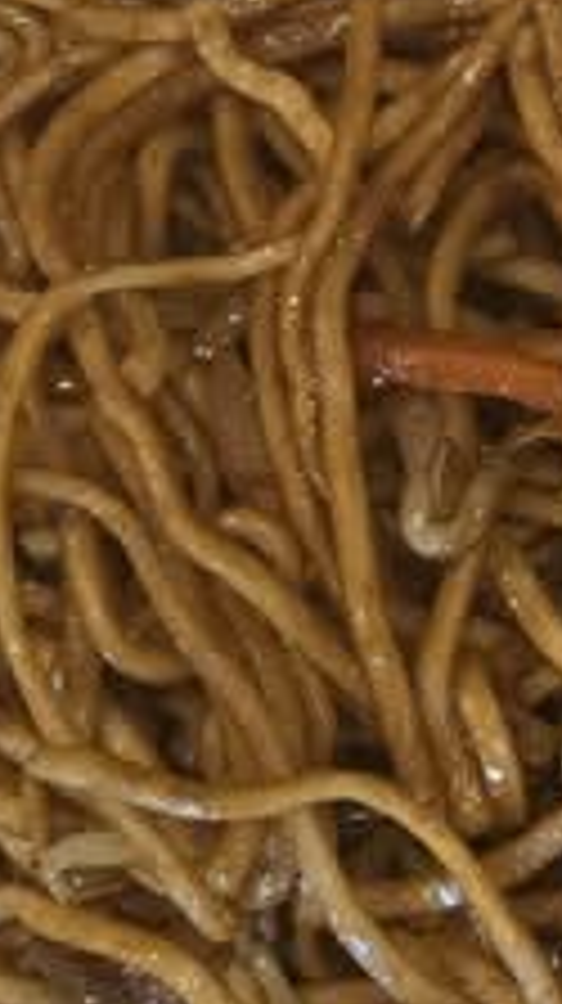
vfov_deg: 14.2
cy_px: 52
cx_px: 1434
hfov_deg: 7.4
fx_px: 3984
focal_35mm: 150
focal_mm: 6.3
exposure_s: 1/120
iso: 320
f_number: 1.7
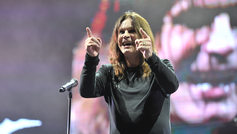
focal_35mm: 158
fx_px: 993
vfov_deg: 7.7
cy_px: 61
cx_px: 118
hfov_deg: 13.6
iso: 2000
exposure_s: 1/1000
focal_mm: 150
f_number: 3.2
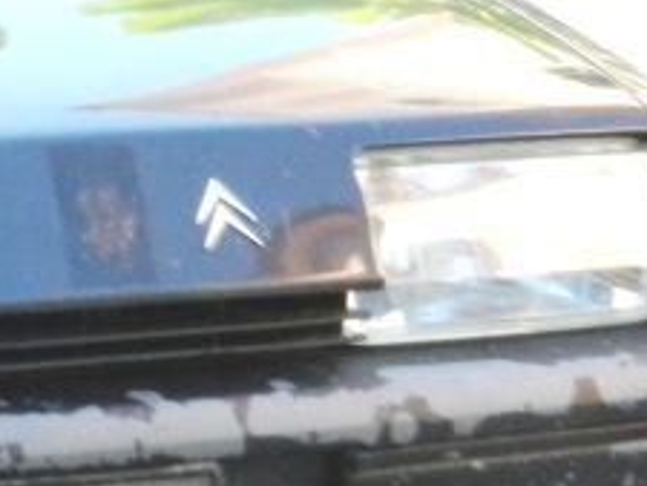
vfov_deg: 6.2
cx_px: -581
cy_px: 178
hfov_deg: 7.9
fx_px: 4507
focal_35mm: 241
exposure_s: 1/250
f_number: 4.4
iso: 450
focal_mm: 9.4
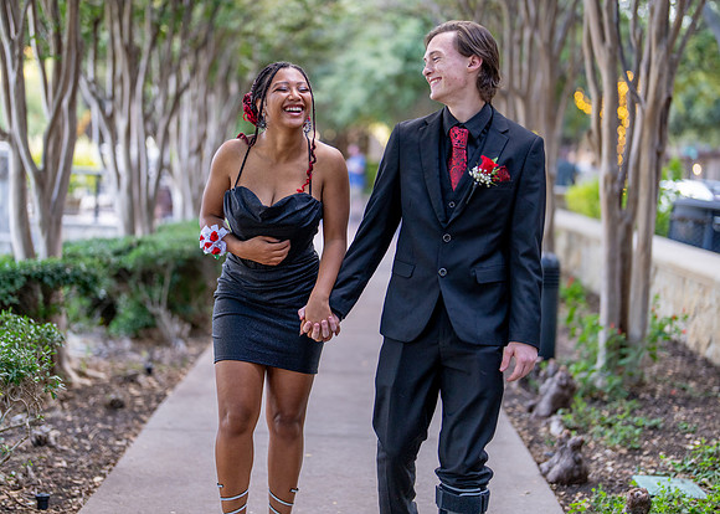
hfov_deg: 32.1
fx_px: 1251
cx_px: 337
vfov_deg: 23.2
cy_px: 227
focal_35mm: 61
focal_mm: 50
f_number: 1.2
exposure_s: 1/1000
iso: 320
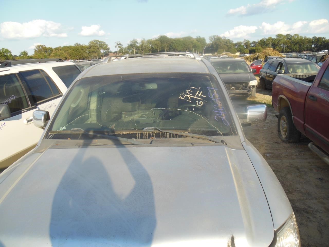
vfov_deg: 54.9
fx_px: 238
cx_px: 164
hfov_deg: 69.4
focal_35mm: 25
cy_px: 124
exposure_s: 1/800
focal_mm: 4.5
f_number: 3.2
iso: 125
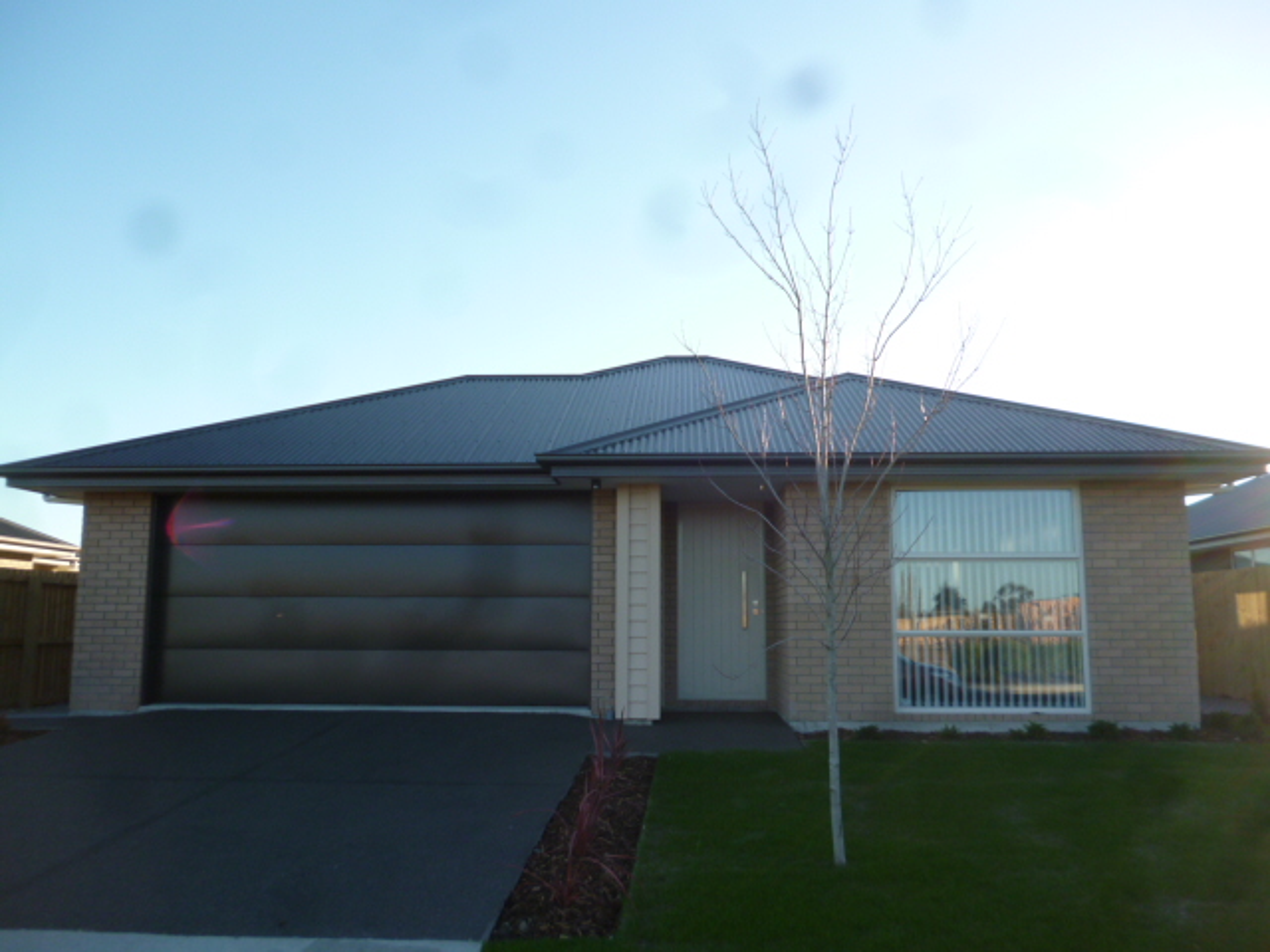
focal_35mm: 28
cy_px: 476
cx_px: 635
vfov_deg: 49.7
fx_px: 1027
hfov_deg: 63.4
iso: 100
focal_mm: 5
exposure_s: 1/320
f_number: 3.1
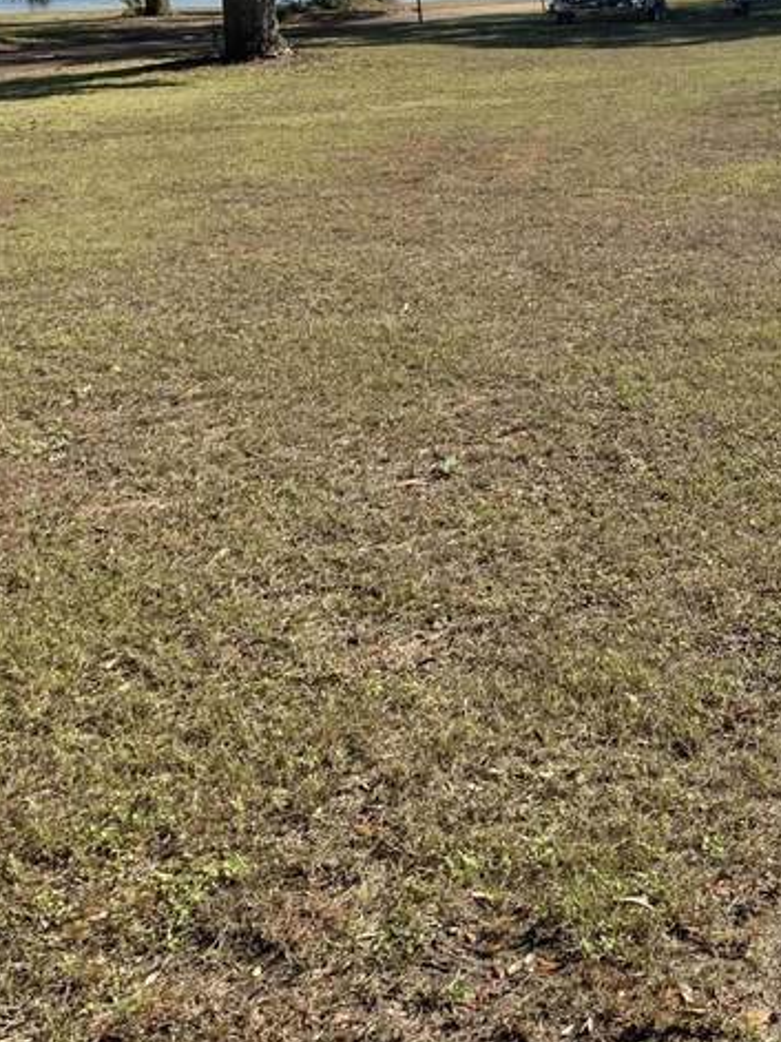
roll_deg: +0.2
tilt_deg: -14.1
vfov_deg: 35.6
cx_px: 741
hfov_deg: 26.4
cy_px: 303
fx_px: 1595
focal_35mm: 53
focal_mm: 4.25
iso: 25
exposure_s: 1/1536
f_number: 1.8
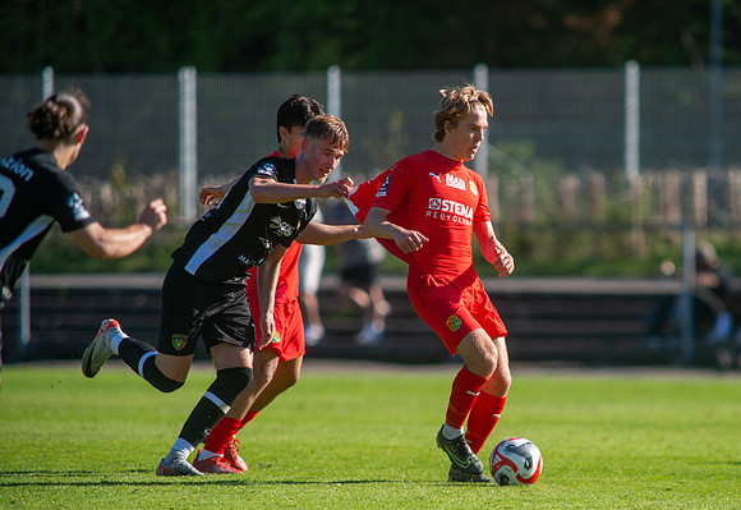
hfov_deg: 3.6
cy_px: 305
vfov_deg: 2.5
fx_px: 11728
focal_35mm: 564
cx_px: 503
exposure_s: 1/1600
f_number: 4
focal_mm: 420
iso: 280
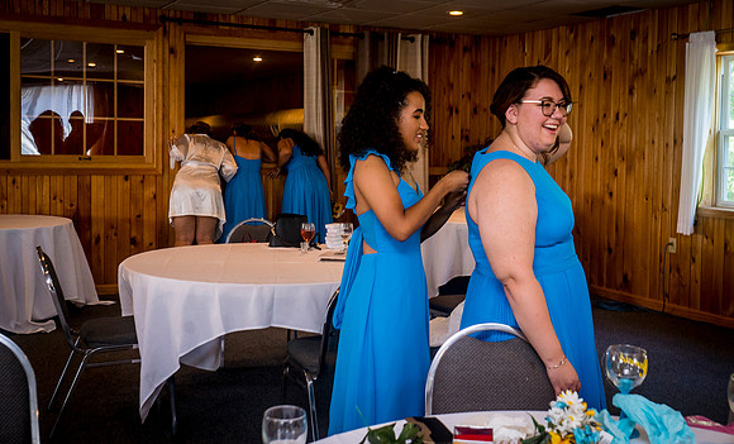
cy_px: 193
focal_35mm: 41
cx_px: 402
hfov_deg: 48.3
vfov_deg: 30.4
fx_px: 817
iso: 640
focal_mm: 34
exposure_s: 1/100
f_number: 5.6
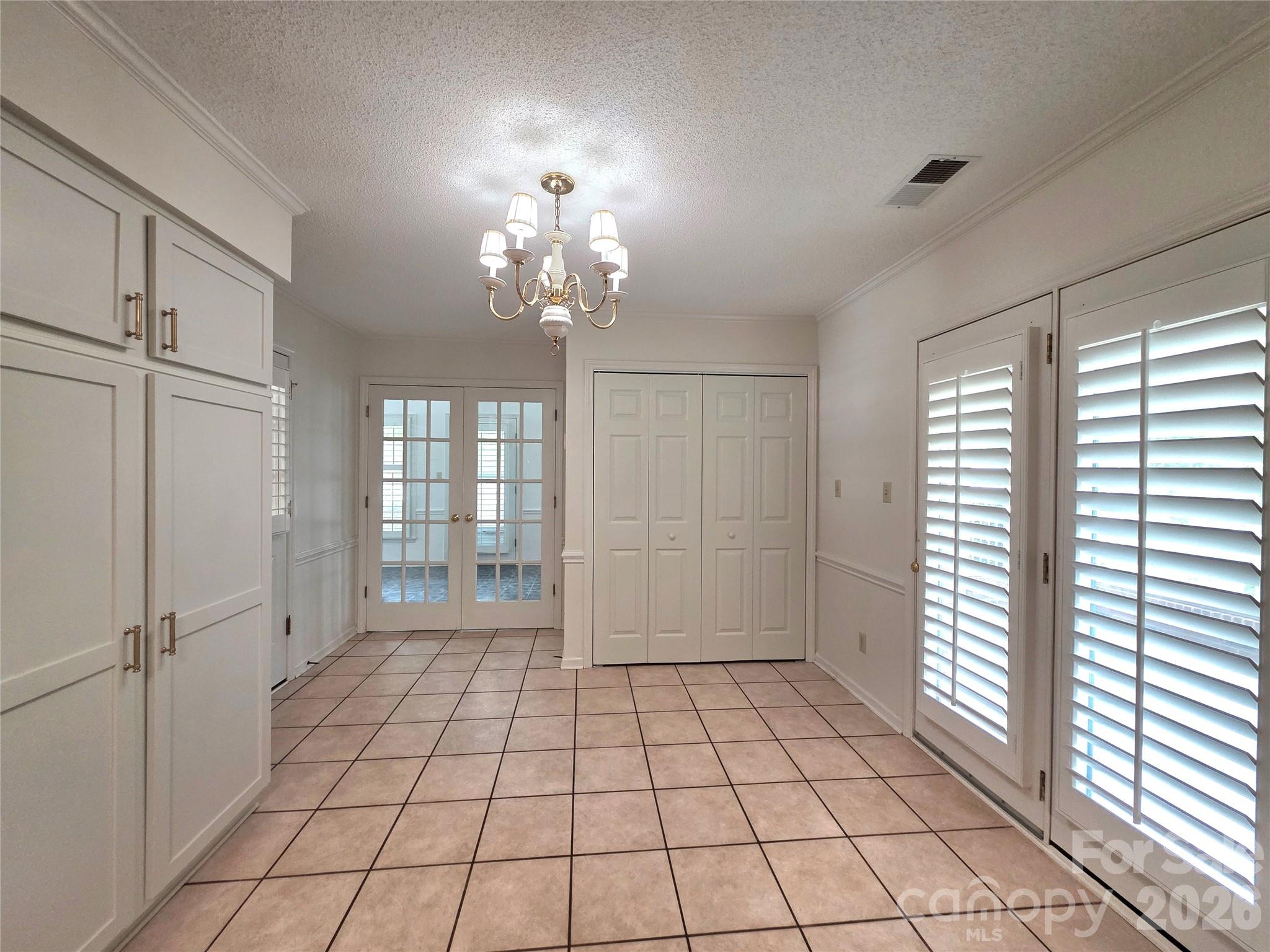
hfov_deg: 106.2
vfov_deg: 89.9
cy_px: 476
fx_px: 477
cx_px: 635
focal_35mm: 13
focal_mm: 2.2
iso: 200
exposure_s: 1/120
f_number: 1.9
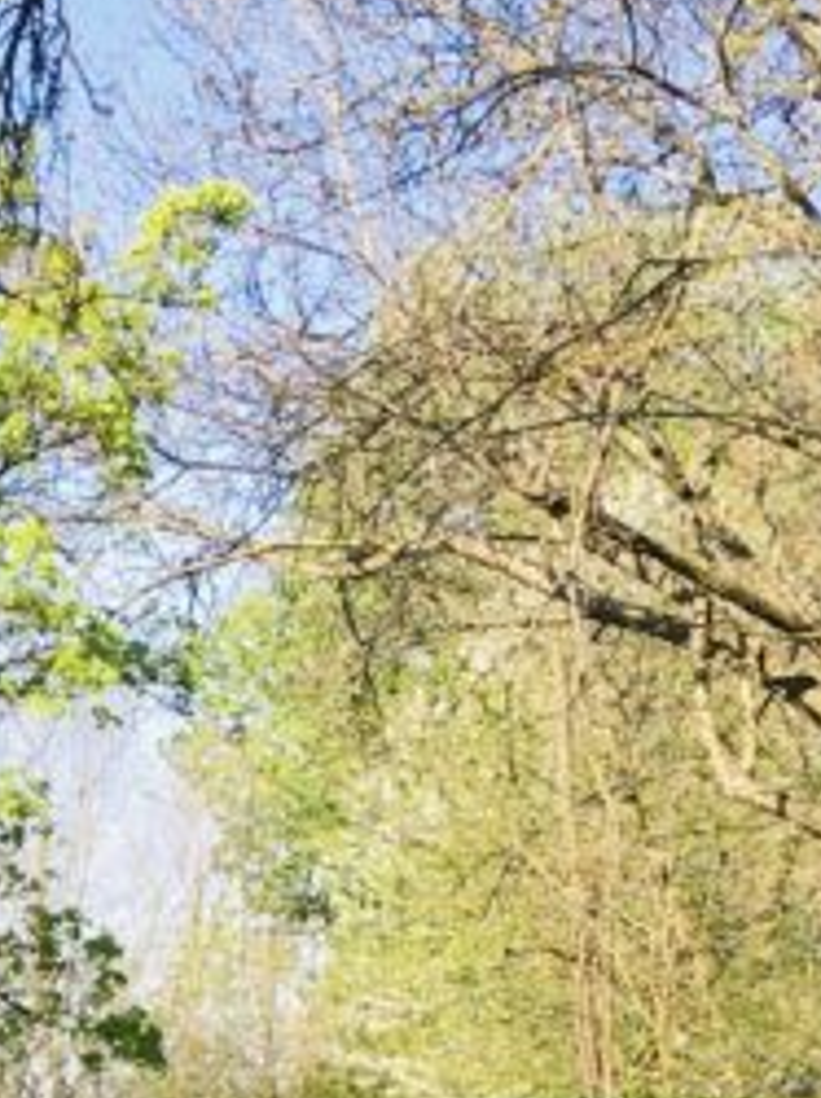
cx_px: -430
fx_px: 3770
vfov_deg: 15.8
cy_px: 1405
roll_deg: -1.2
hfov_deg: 11.9
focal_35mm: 119
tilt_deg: -3.3
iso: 25
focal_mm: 4.15
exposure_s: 1/513
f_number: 2.2
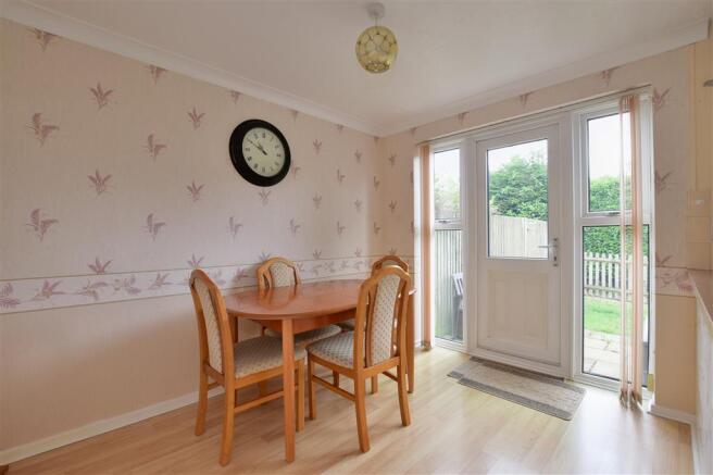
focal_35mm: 15
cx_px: 356
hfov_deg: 100.4
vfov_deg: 77.3
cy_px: 238
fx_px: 297
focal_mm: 10
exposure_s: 1/10
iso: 400
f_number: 11
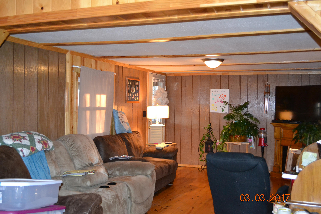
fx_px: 348
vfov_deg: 34.2
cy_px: 107
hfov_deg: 49.6
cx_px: 160
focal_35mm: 39
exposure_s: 1/60
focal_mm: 26
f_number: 4.2
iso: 2500
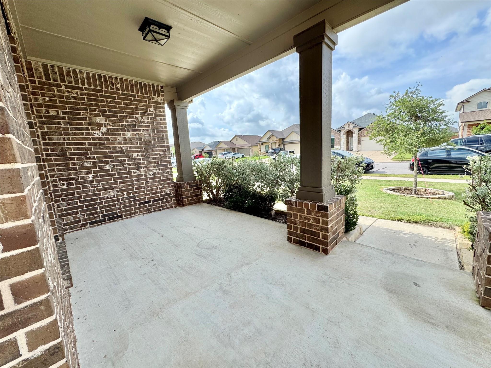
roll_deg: +2.4
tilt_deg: -10.5
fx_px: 199
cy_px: 184
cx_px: 246
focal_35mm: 14
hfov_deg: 102.1
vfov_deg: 85.7
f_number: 2.2
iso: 50
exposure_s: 1/771
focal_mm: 2.22
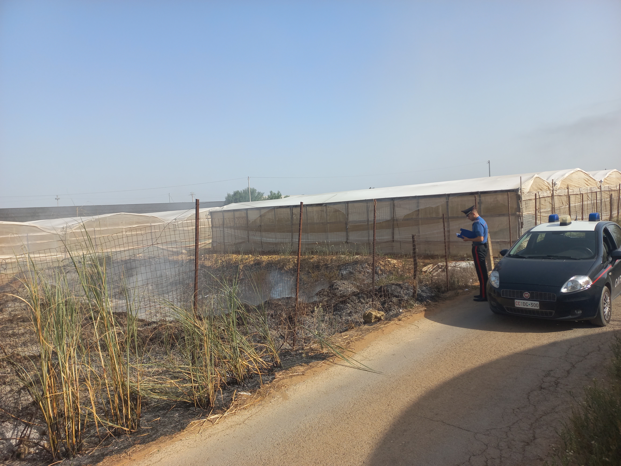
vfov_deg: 54.9
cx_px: 310
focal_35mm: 25
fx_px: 448
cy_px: 233
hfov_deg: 69.4
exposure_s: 1/650
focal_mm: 4.6
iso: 25
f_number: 1.8
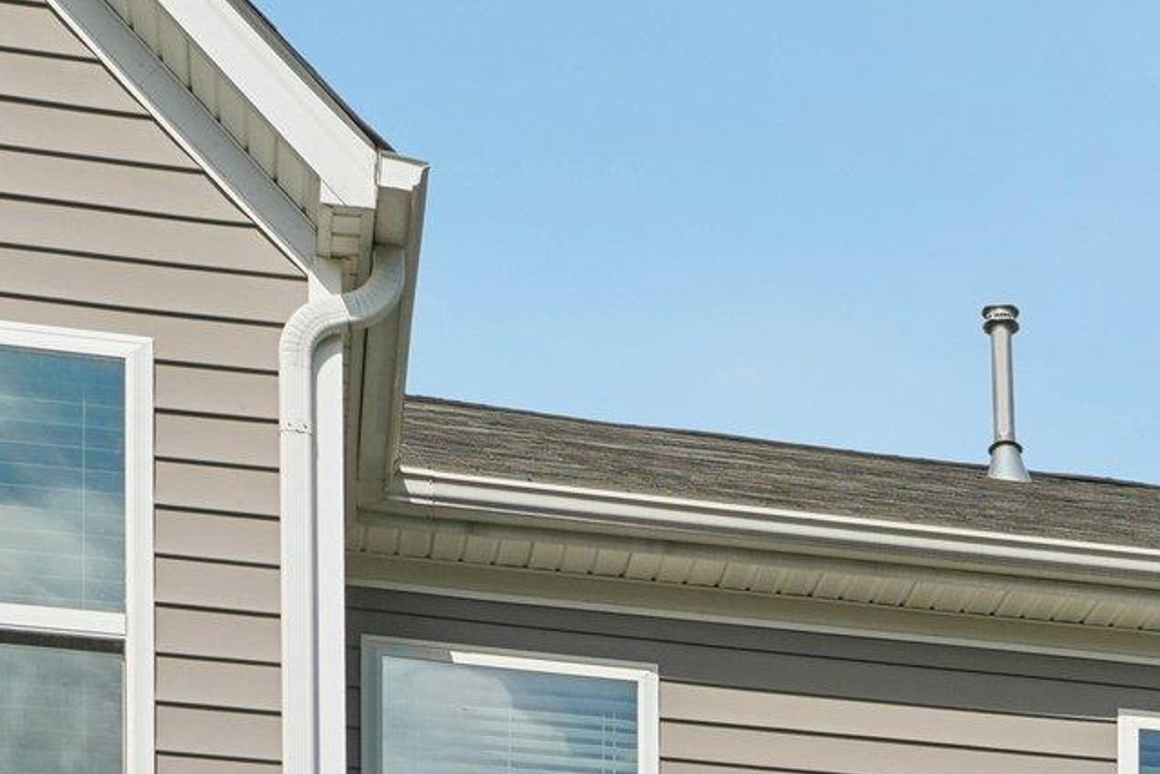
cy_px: 1224
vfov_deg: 13.3
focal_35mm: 96
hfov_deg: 20.6
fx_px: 3094
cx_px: 1118
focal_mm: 20
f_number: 8
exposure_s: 1/200
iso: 100
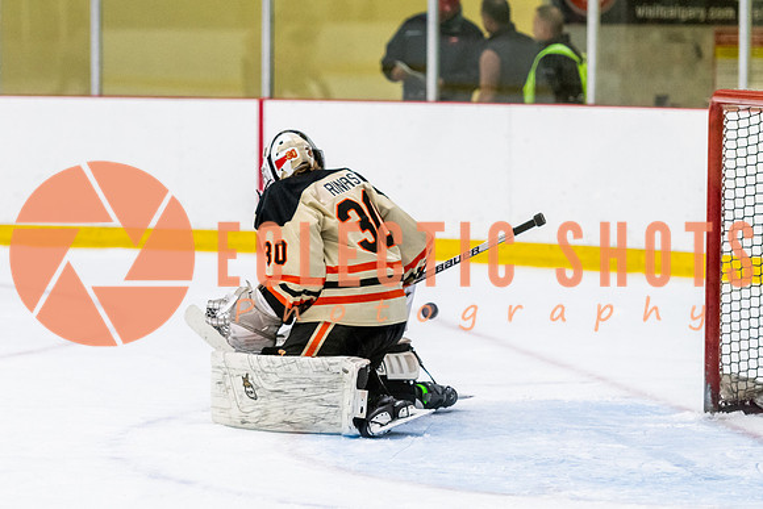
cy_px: 255
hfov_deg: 11.6
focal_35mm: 177
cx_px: 330
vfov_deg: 7.7
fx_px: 3762
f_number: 2.8
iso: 3200
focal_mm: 122
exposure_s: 1/640
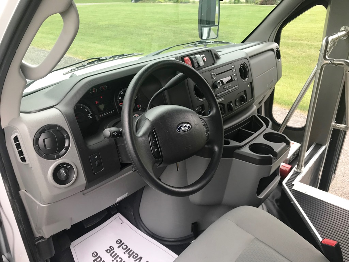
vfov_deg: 49.7
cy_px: 131
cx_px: 174
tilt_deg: -23.6
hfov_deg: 63.4
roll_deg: -0.6
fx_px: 282
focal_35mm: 28
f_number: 1.8
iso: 25
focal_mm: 3.99
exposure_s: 1/120
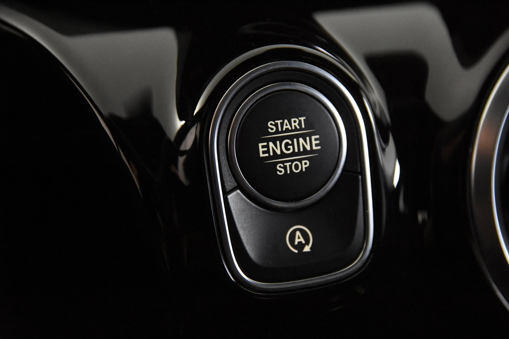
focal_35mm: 105
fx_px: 1484
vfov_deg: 13.0
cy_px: 170
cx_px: 254
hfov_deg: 19.5
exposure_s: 1/125
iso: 9000
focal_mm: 70
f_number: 4
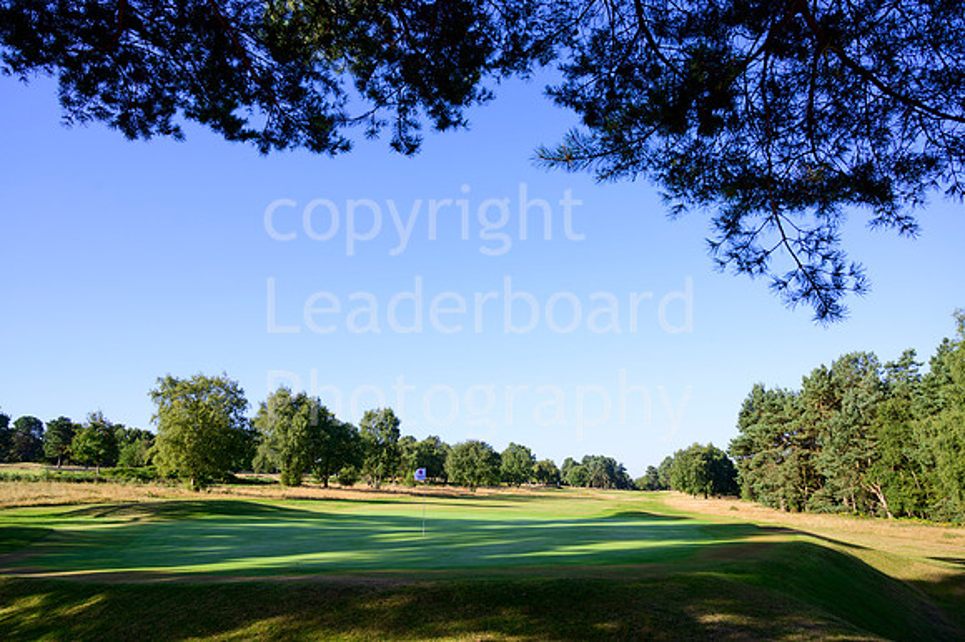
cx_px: 482
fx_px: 643
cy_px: 321
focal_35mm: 24
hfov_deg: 73.8
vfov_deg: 53.1
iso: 160
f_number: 5.6
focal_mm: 24
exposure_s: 1/400
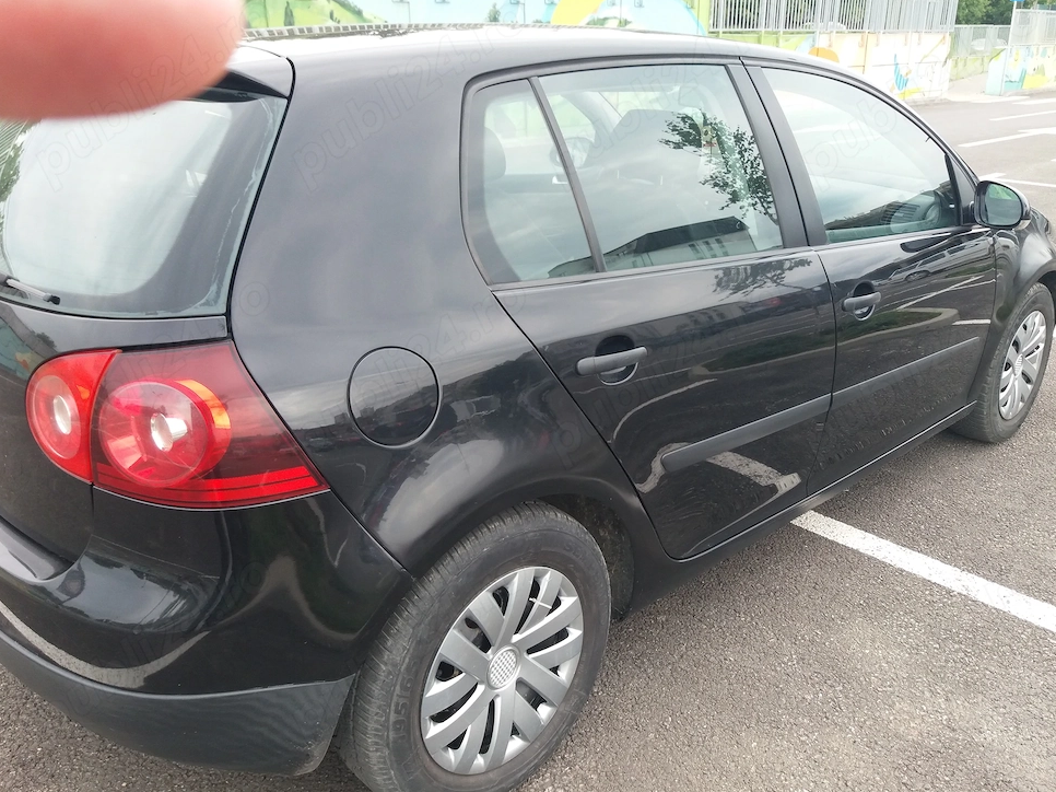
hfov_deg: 61.7
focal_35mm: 29
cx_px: 536
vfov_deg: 48.2
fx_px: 884
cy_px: 388
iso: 64
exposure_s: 1/295
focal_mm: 3.7
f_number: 1.9
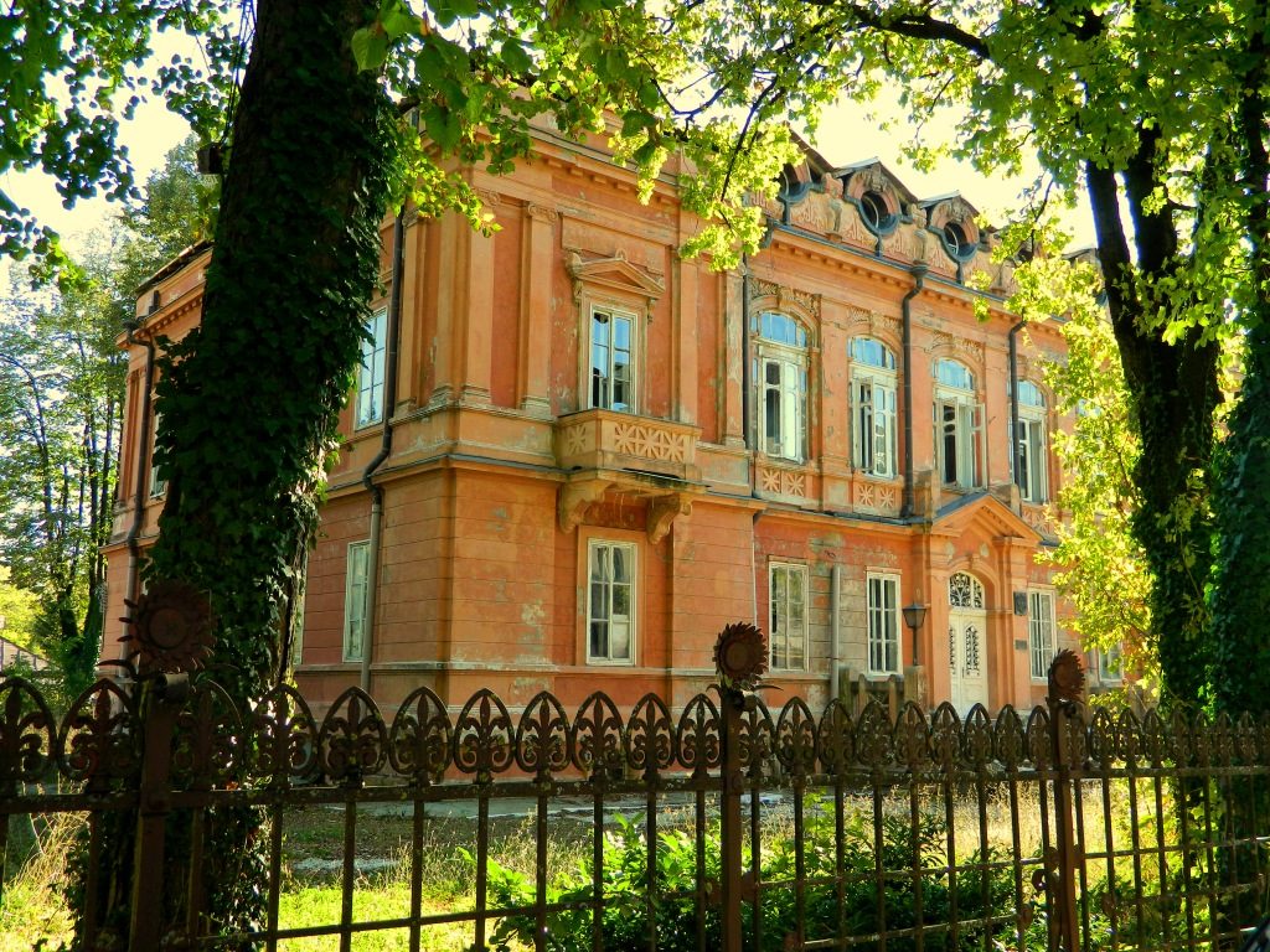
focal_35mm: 35
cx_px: 635
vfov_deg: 40.7
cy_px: 476
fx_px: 1284
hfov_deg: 52.6
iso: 80
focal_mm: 6.2
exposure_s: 1/100
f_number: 3.3
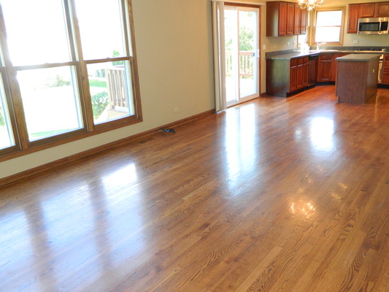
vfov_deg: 46.8
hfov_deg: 59.6
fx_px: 337
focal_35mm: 30
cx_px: 226
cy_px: 138
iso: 250
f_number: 3.1
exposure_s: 1/30
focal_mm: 4.5
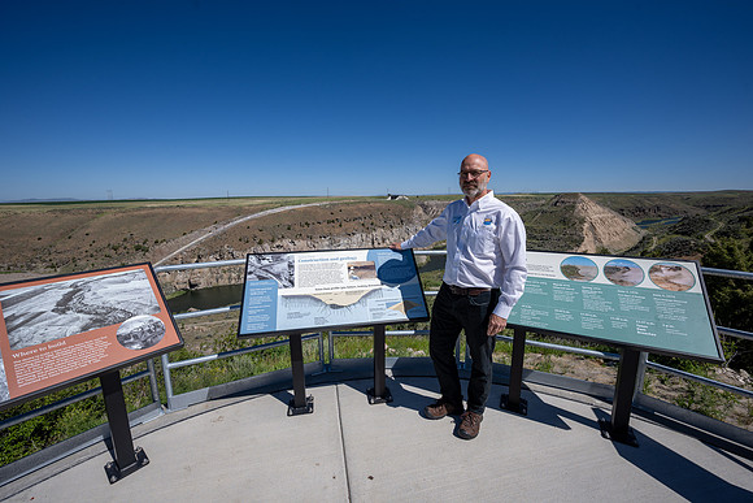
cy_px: 252
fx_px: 301
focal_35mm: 14
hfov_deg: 102.6
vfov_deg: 79.6
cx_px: 383
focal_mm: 14
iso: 100
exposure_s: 1/500
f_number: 8
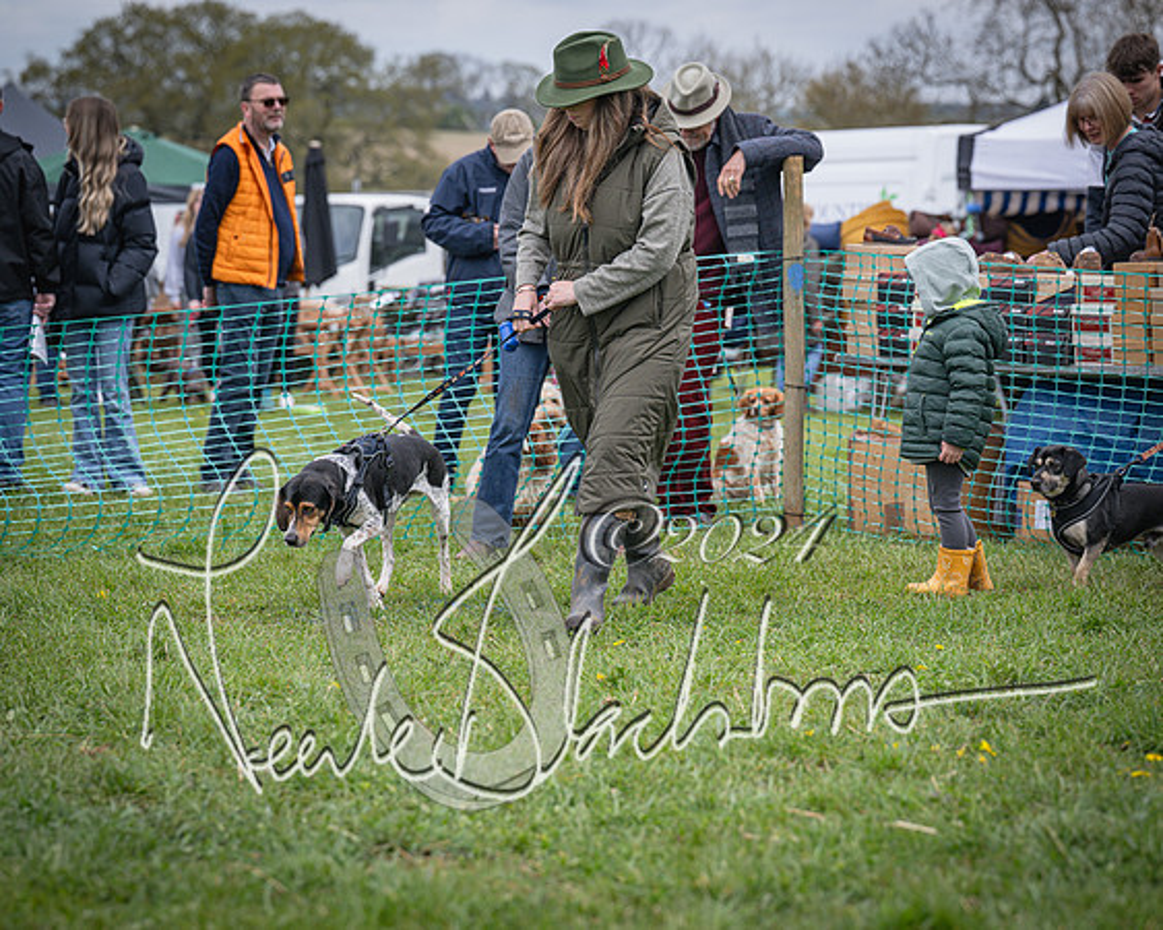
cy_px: 465
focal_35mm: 114
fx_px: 3914
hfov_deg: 16.9
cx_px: 582
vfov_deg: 13.5
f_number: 4
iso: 400
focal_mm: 101
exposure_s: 1/2500
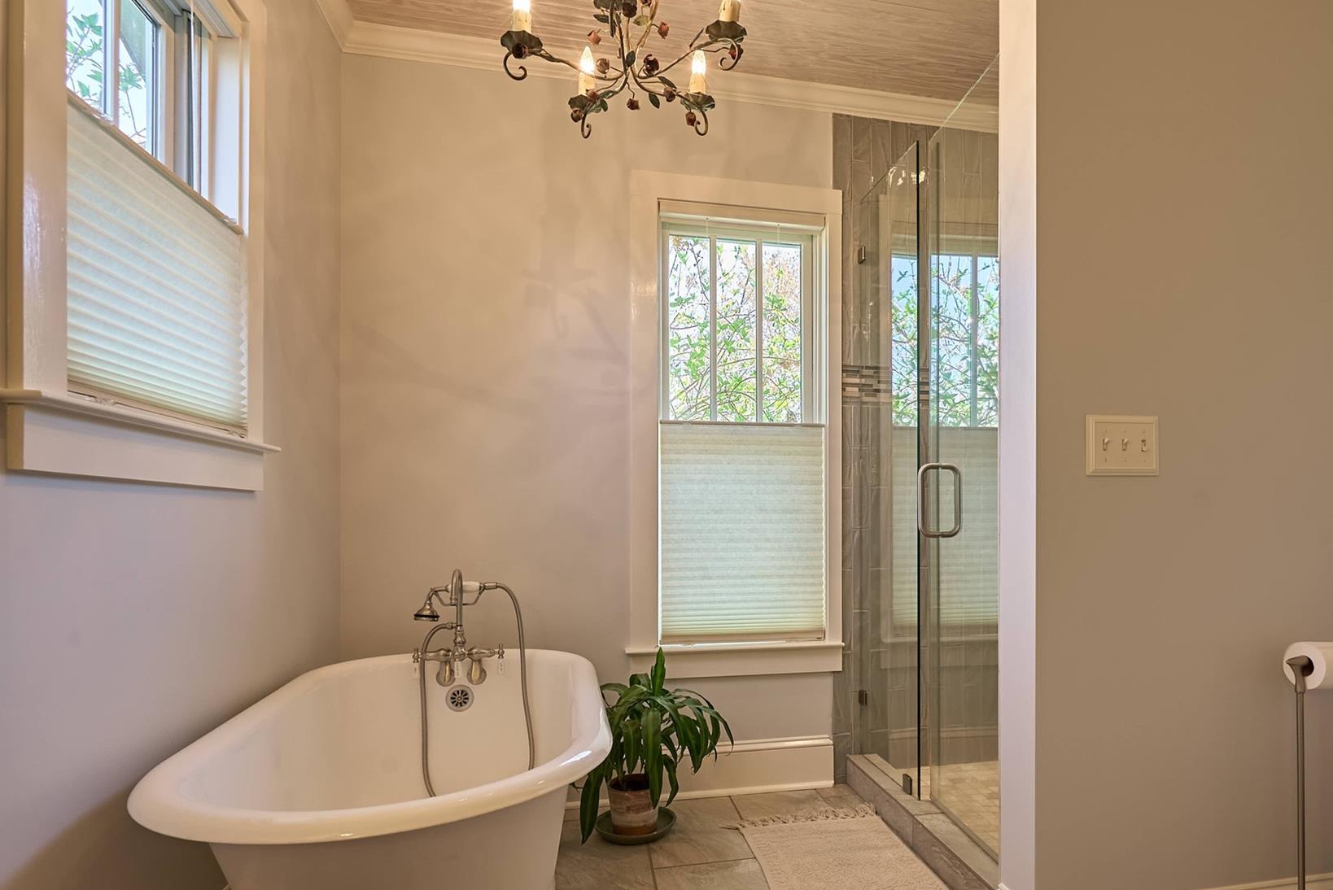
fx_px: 741
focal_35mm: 20
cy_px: 517
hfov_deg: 83.4
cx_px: 768
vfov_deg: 61.6
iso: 800
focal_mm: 16
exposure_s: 1/40
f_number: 8
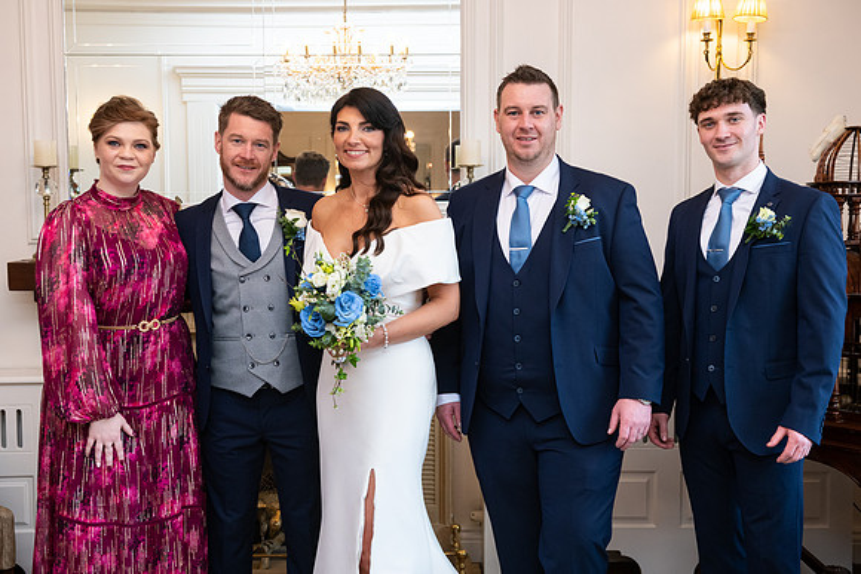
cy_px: 296
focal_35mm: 45
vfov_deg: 30.1
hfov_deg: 43.8
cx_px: 409
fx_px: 1070
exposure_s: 1/160
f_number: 5
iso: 640
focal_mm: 42
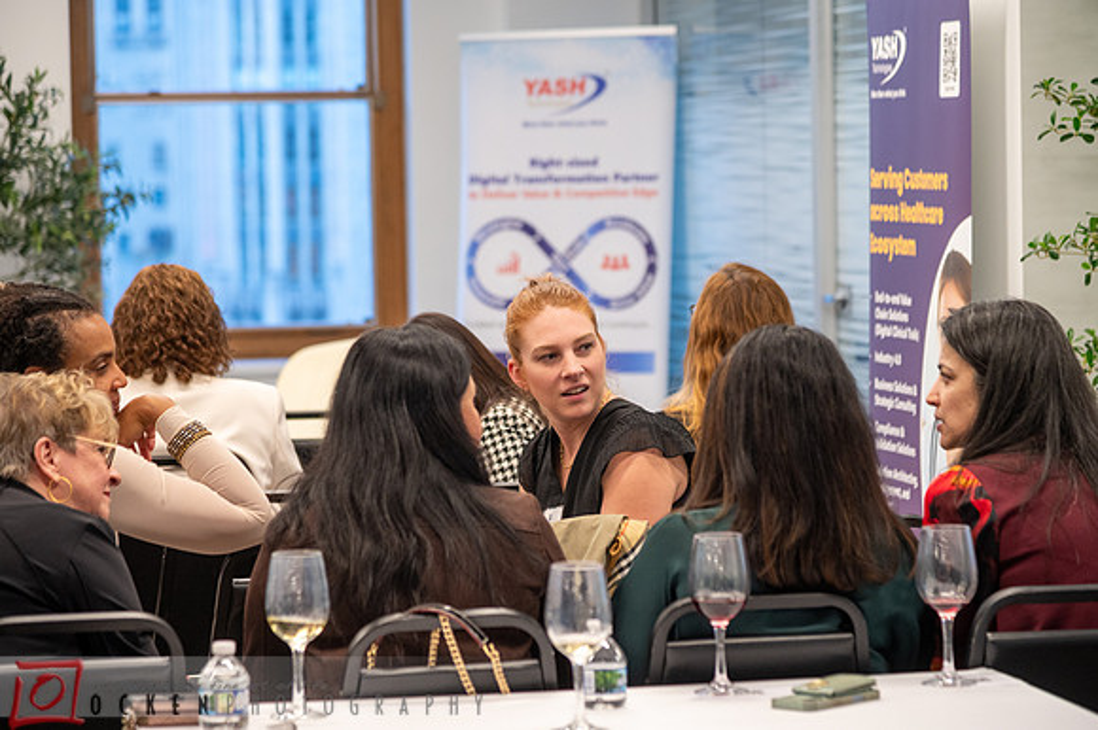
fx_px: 3987
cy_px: 366
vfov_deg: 10.5
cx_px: 579
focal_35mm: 131
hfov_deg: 15.7
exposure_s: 1/100
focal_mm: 120
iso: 1600
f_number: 4
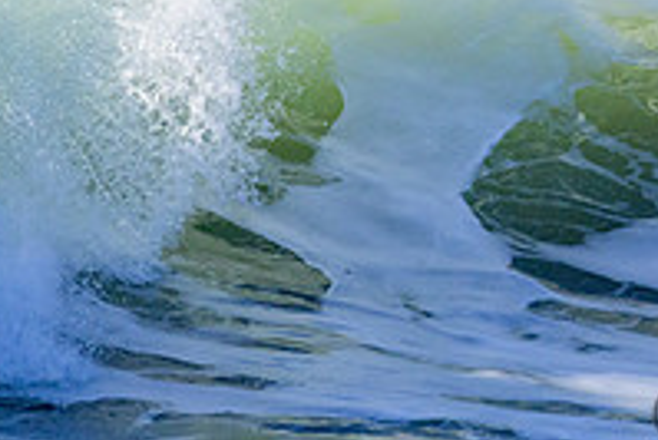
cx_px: 909
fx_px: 42690
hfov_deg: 0.9
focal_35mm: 2334
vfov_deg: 0.6
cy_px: -134
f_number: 11
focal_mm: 800
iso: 2000
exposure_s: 1/2000
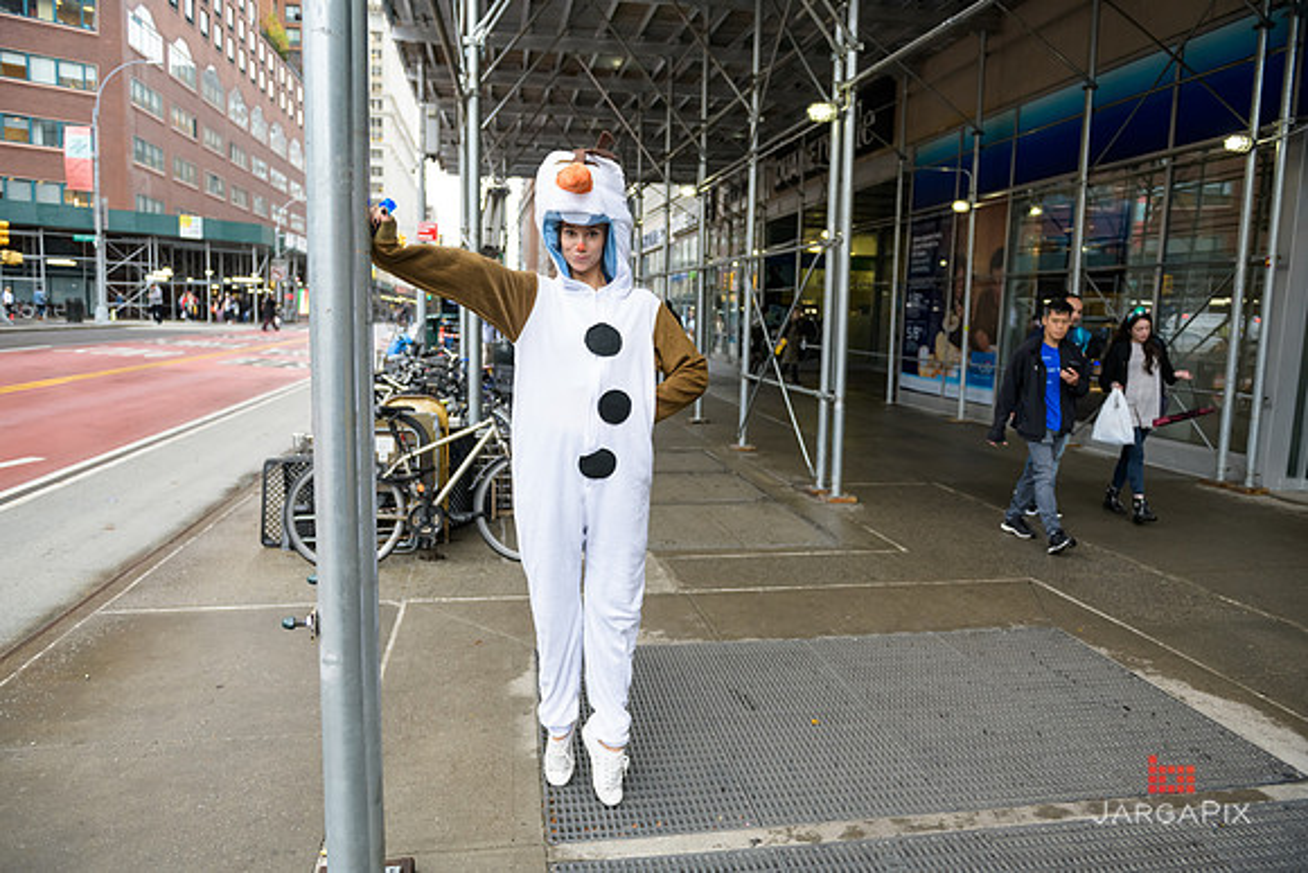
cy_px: 436
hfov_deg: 73.7
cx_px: 654
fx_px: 872
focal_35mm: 24
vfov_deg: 53.2
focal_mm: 24
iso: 800
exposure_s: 1/400
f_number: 3.2
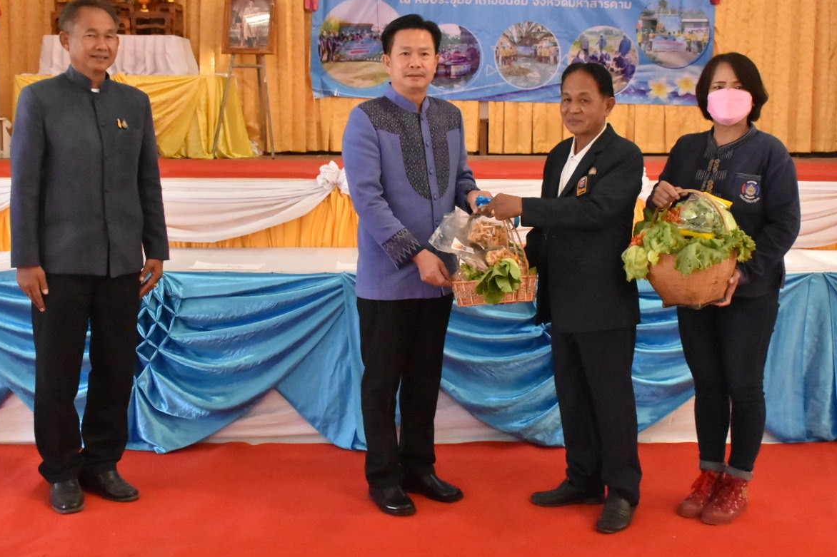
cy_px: 248
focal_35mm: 48
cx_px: 456
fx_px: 1109
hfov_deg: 41.3
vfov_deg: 28.2
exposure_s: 1/200
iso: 4000
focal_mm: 23
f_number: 7.1
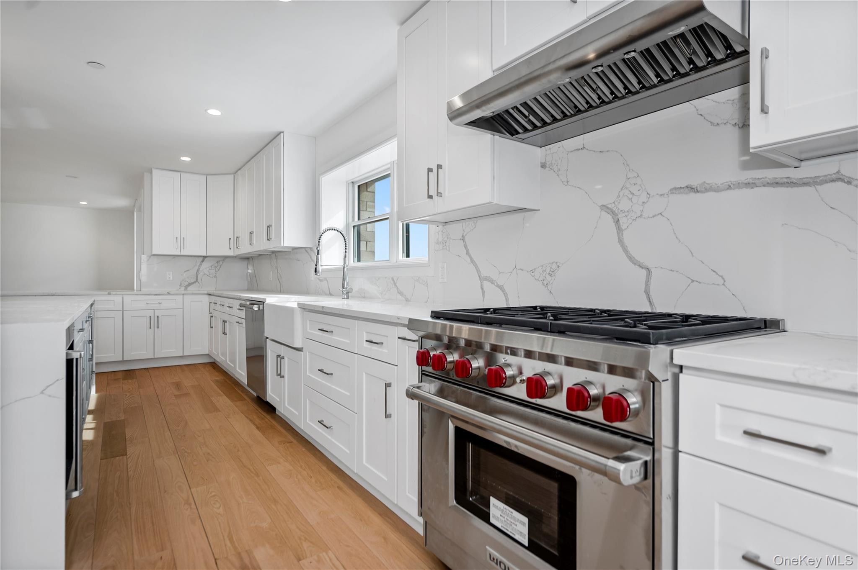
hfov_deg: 87.0
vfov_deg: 64.5
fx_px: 452
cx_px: 429
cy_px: 285
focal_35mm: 19
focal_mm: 19
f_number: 2.8
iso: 100
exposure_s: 1/160
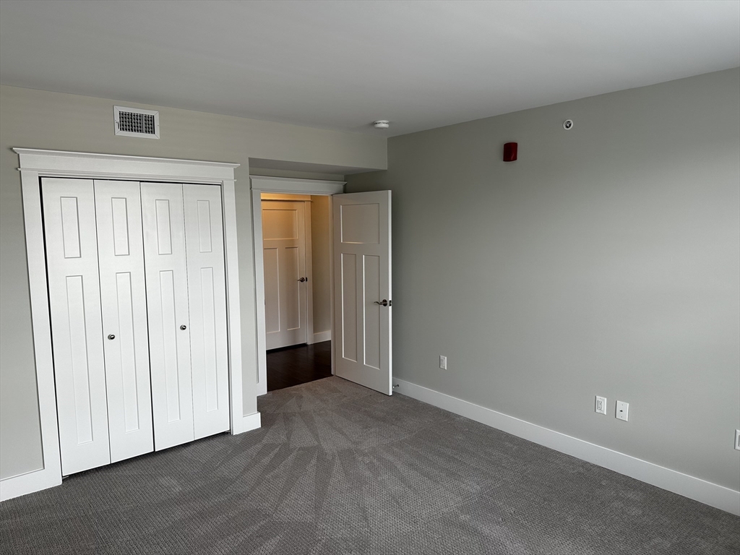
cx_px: 370
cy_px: 278
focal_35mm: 24
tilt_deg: -7.3
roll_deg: -0.3
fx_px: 513
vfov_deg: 56.8
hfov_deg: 71.6
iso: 80
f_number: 1.78
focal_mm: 6.86
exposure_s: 1/121
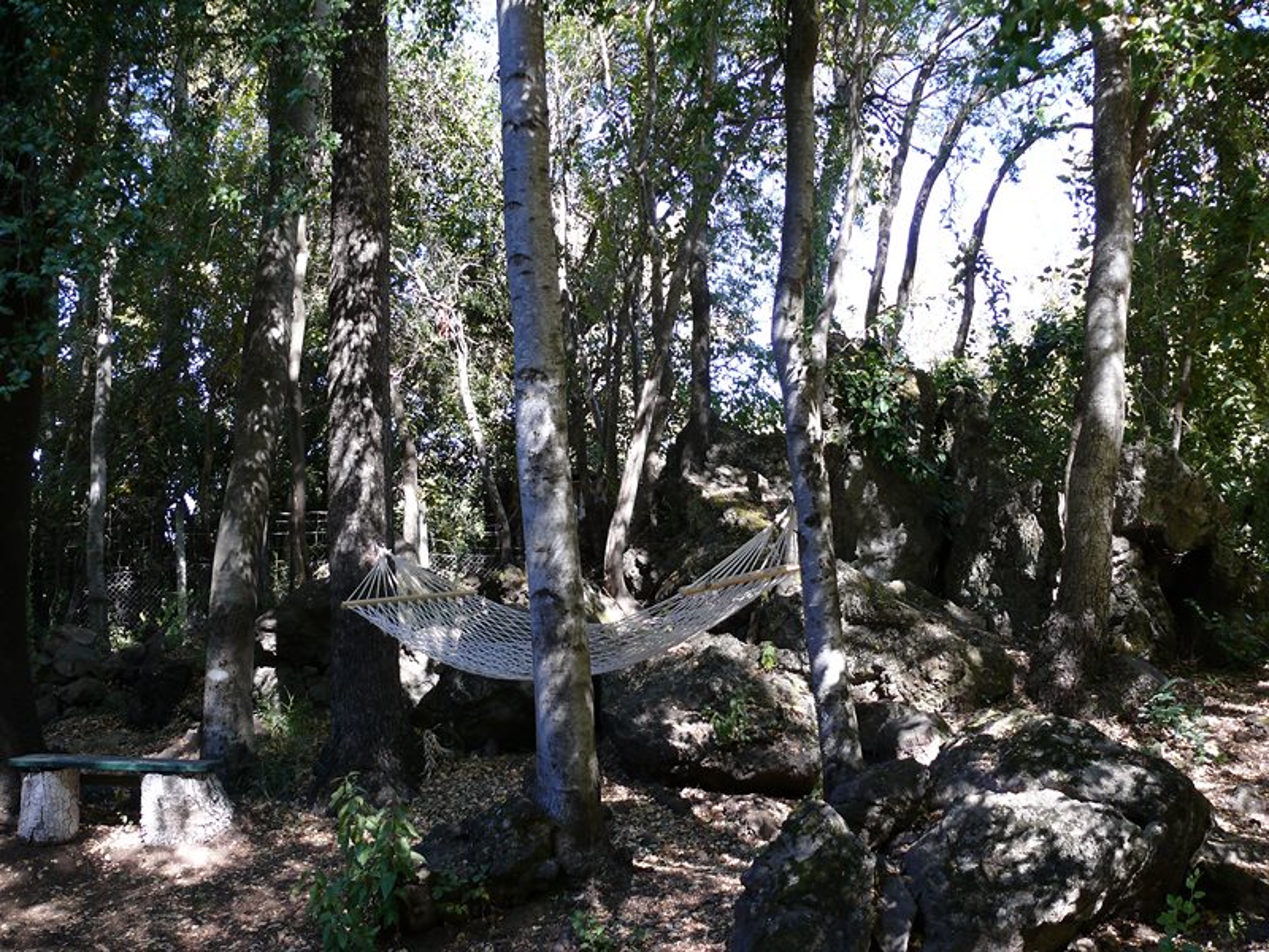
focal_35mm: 35
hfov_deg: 52.6
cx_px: 634
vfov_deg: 40.7
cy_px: 476
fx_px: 1283
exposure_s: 1/80
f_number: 2.8
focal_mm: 7.4
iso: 100
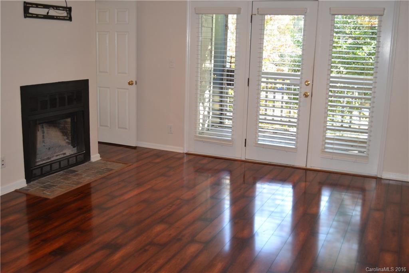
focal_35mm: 39
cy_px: 136
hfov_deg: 49.6
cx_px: 204
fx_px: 443
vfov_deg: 34.2
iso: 900
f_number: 4.2
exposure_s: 1/60
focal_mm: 26
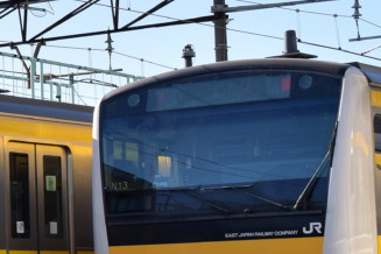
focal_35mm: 160
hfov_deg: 12.0
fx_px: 1691
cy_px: 209
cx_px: -278
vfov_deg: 8.6
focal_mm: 29
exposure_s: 1/400
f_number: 10
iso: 200
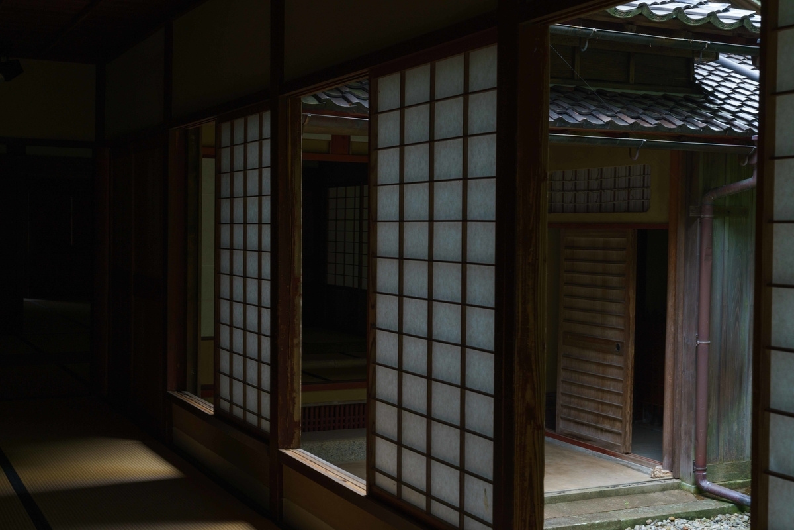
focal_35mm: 48
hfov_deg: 41.1
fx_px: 1059
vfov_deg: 28.1
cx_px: 397
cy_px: 265
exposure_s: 1/80
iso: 400
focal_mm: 48
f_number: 8
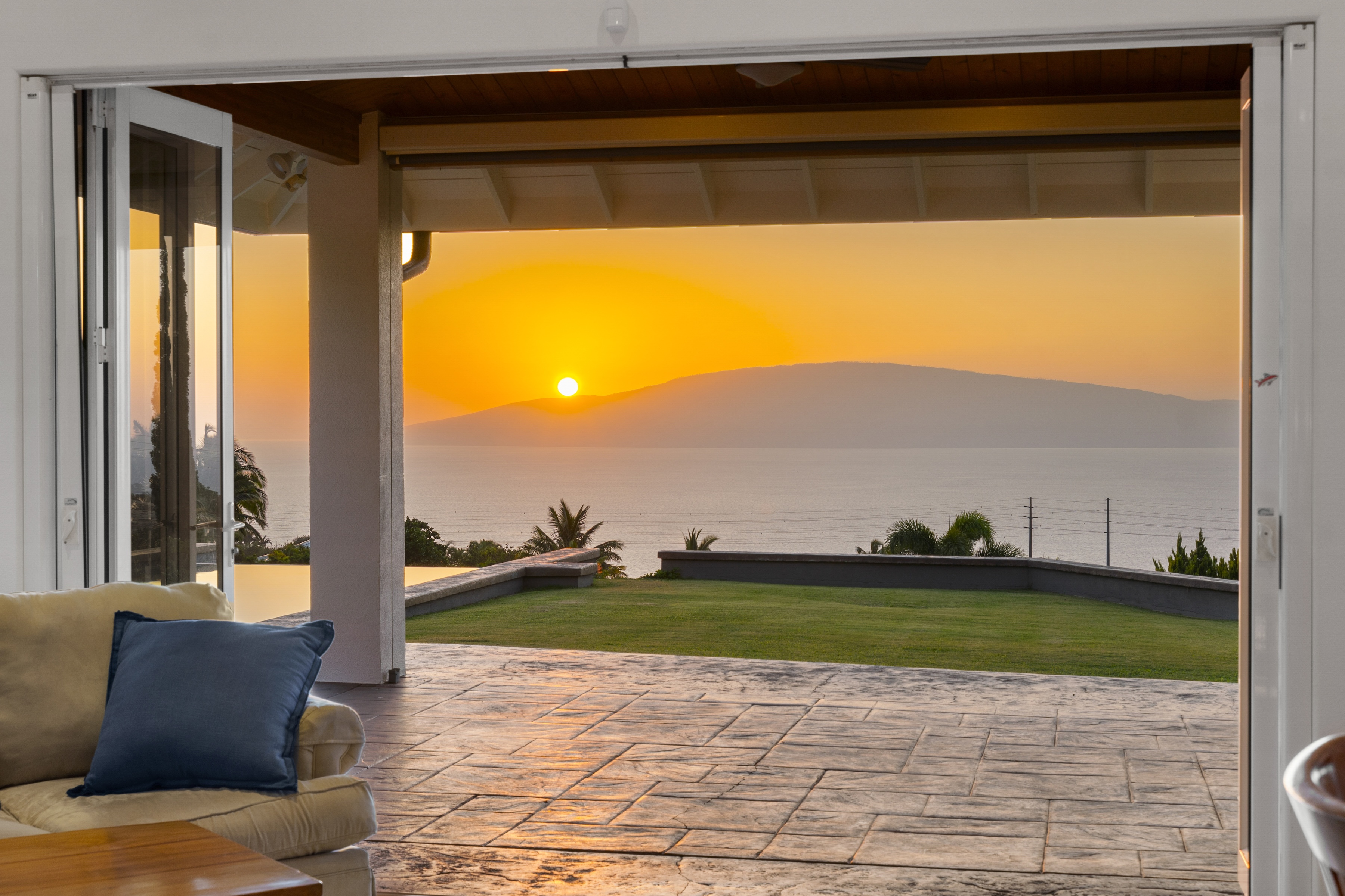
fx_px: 1943
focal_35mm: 52
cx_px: 672
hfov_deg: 38.2
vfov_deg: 26.0
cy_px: 448
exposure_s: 1/5
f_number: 8
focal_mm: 35
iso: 100
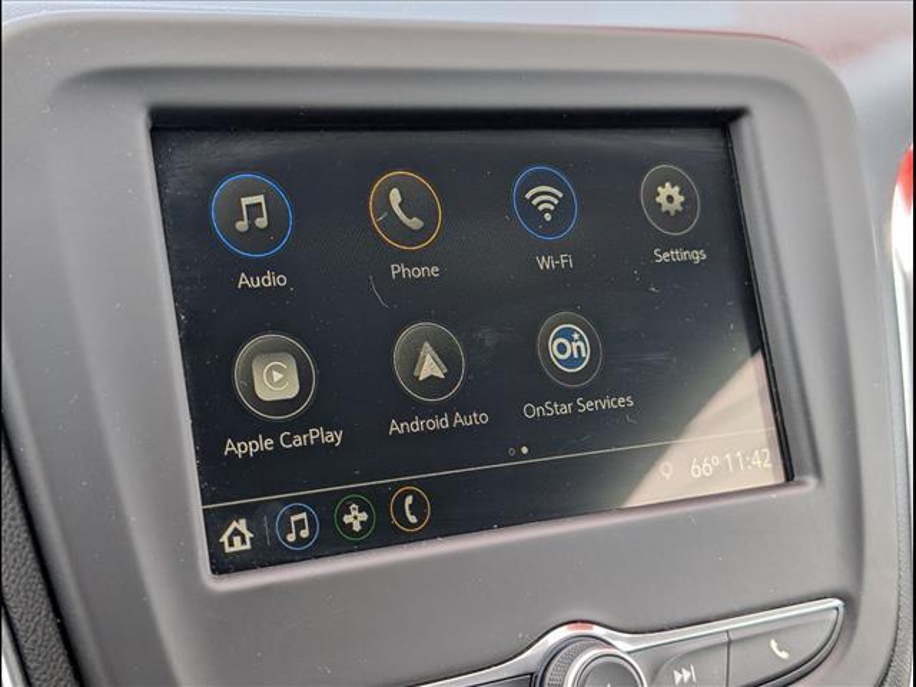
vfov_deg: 29.7
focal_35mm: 49
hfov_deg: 38.9
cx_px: 458
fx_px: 1297
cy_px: 344
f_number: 1.68
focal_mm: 6.9
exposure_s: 1/227
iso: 32
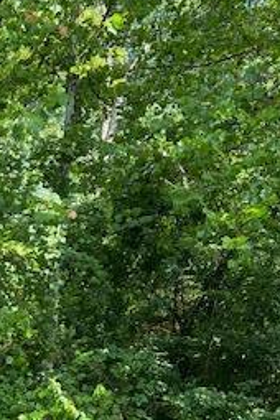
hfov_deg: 18.6
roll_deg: +1.1
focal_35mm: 68
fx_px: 793
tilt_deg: -4.0
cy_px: 448
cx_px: -82
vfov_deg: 27.4
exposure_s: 1/437
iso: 32
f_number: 1.8
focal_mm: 4.25
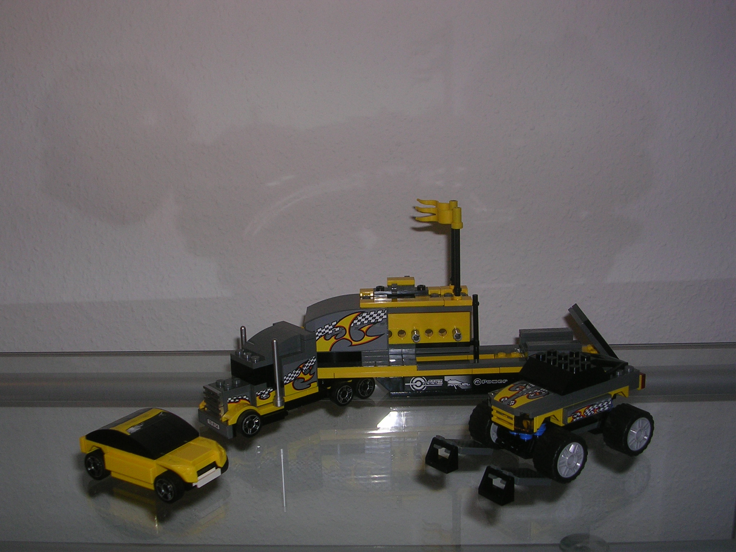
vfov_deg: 31.5
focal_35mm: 46
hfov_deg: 41.2
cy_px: 276
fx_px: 978
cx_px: 368
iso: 50
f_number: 3
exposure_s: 1/60.1
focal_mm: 7.1
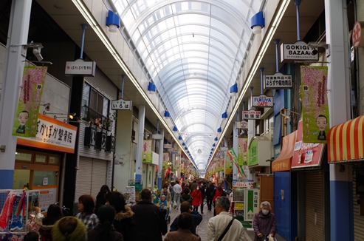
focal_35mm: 37
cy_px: 120
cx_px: 182
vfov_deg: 36.1
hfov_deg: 52.5
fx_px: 369
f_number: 8
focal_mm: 24.38
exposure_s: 1/50
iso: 200
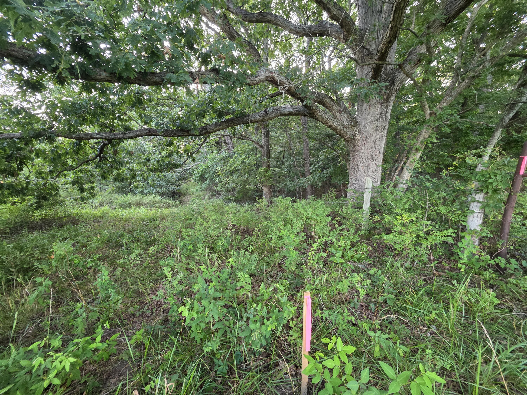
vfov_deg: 89.9
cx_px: 264
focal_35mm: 13
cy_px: 198
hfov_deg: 106.2
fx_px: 198
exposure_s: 1/60
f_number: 1.9
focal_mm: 2.2
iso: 250
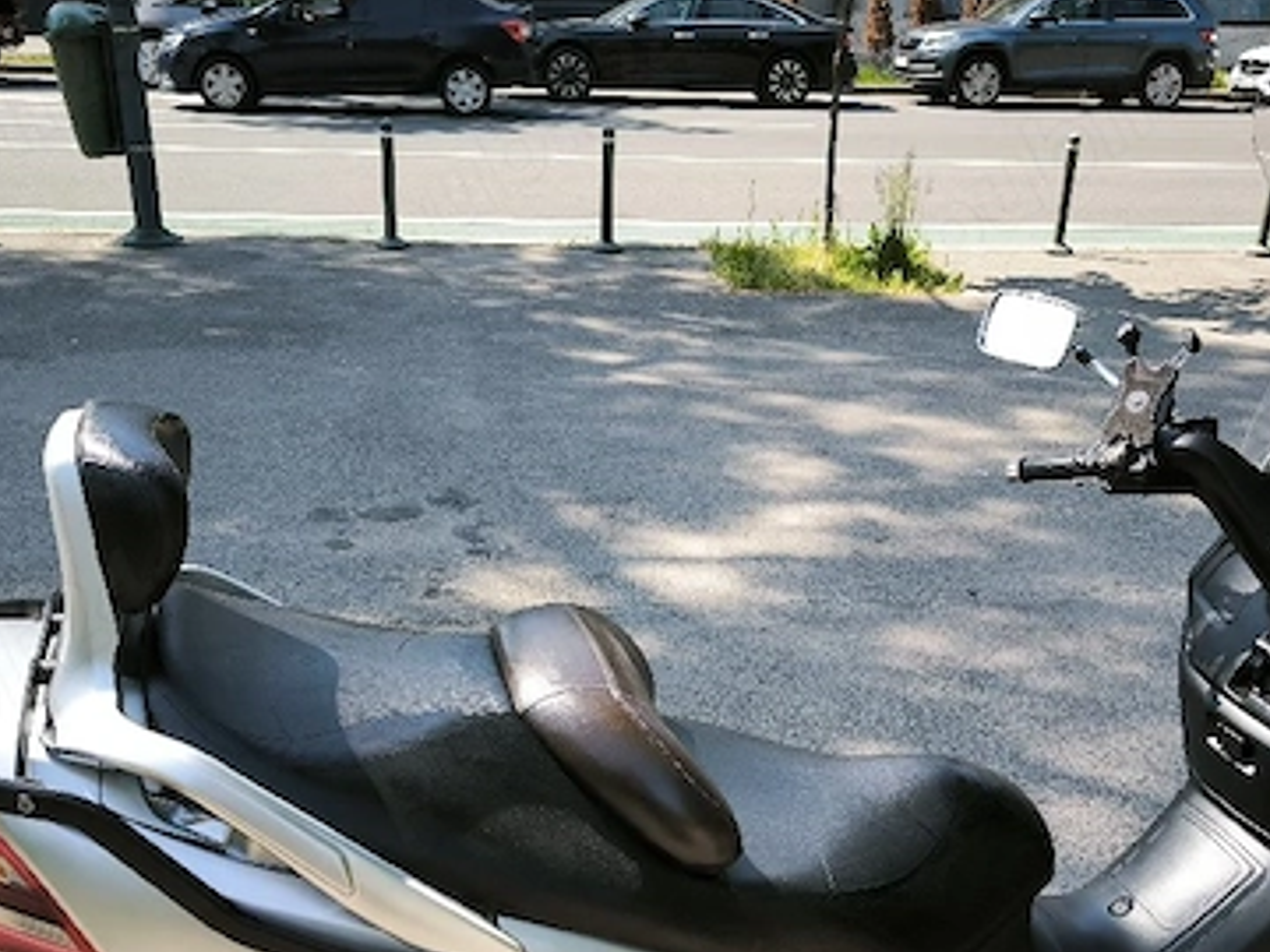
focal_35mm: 40
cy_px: 666
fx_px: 1468
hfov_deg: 46.6
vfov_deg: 35.5
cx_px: 734
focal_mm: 6.92
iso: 50
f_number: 1.9
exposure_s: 1/385
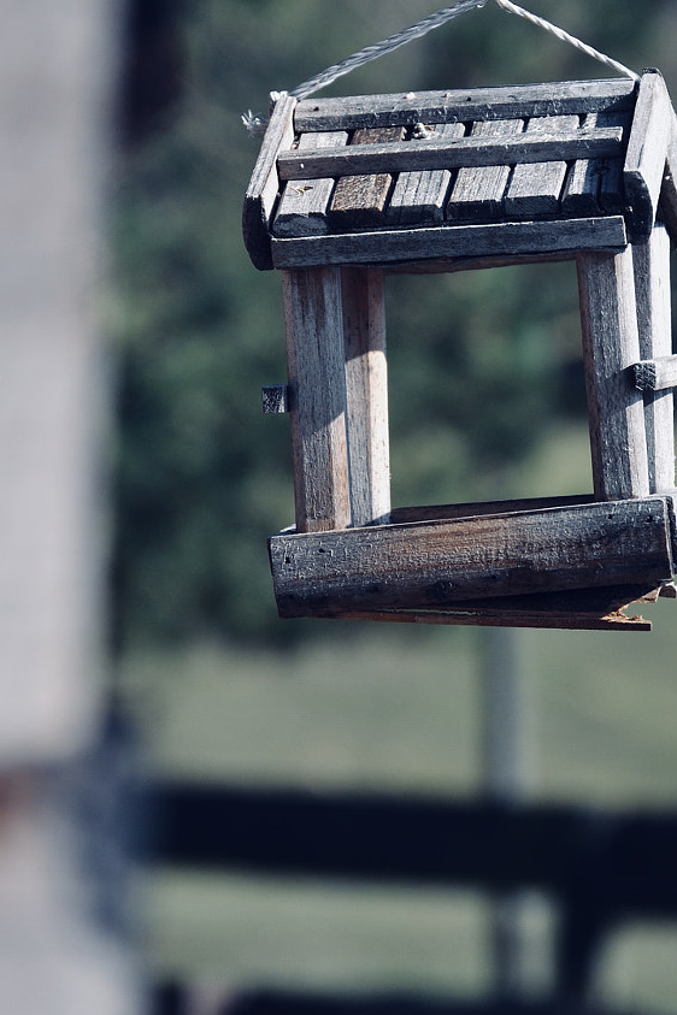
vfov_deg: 6.9
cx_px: 466
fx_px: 8432
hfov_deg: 4.6
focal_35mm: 299
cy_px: 267
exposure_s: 1/500
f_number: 5.6
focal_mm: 105
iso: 125
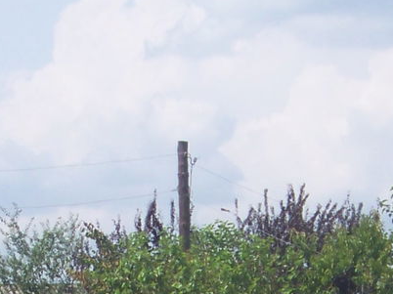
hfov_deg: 7.5
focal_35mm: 263
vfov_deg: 5.6
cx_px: 166
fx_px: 2984
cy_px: 474
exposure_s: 1/1000
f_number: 3.2
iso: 64
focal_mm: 9.36
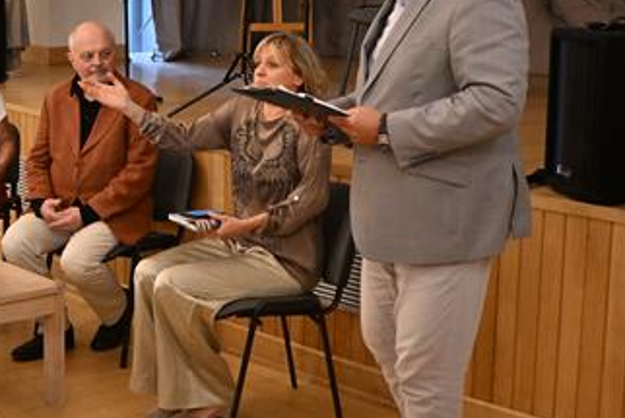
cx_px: 68
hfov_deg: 26.9
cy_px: 133
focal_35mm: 73
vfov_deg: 18.7
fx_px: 1261
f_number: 4
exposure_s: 1/60
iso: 900
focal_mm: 19.5
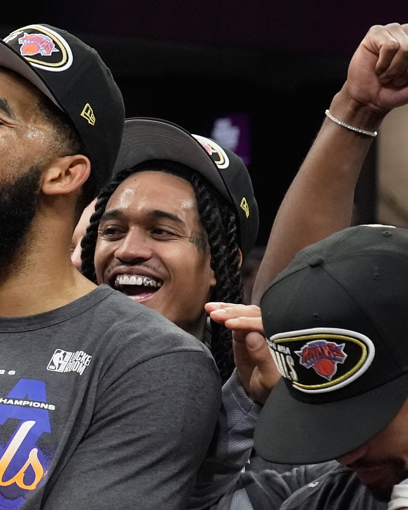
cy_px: 333
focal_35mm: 209
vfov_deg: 9.2
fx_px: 3154
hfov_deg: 7.2
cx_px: -273
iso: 4000
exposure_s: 1/500
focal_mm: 70
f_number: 5.6
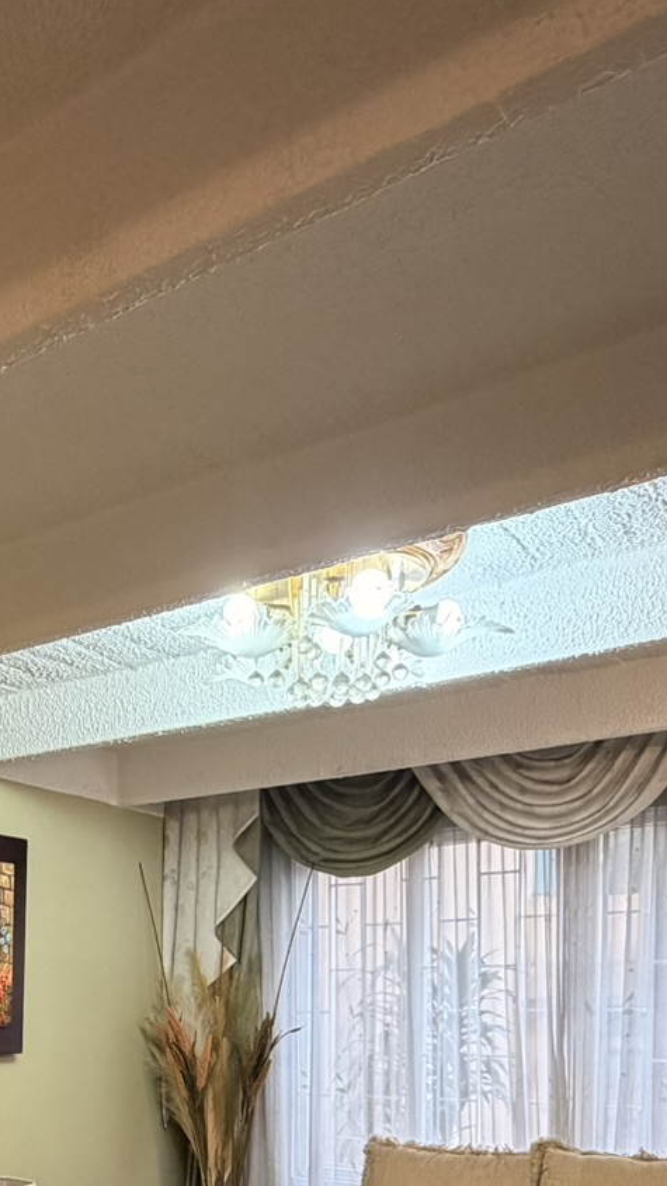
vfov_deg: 48.7
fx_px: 1163
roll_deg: +0.3
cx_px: 66
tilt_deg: -2.6
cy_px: 1053
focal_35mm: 37
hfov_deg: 30.6
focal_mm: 2.22
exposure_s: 1/60
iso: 200
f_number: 2.2
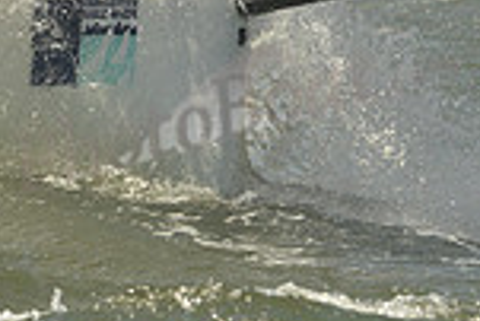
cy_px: -8
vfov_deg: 1.2
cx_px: -149
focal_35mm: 1114
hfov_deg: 1.8
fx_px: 14867
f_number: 10
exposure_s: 1/1250
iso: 280
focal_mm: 290
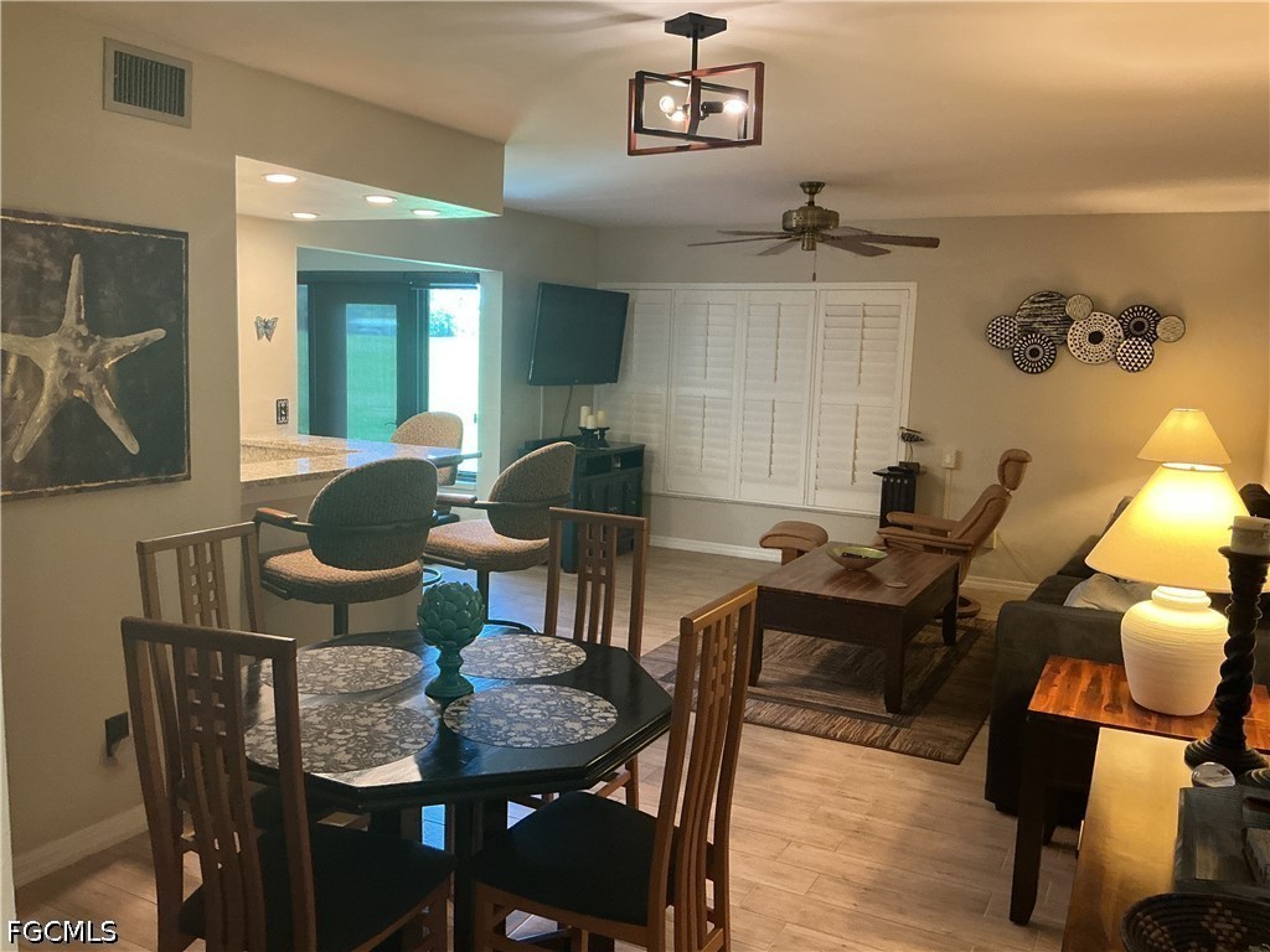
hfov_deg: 61.7
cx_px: 635
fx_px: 1064
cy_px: 476
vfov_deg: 48.2
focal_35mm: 29
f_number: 1.8
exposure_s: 1/60
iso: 200
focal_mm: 3
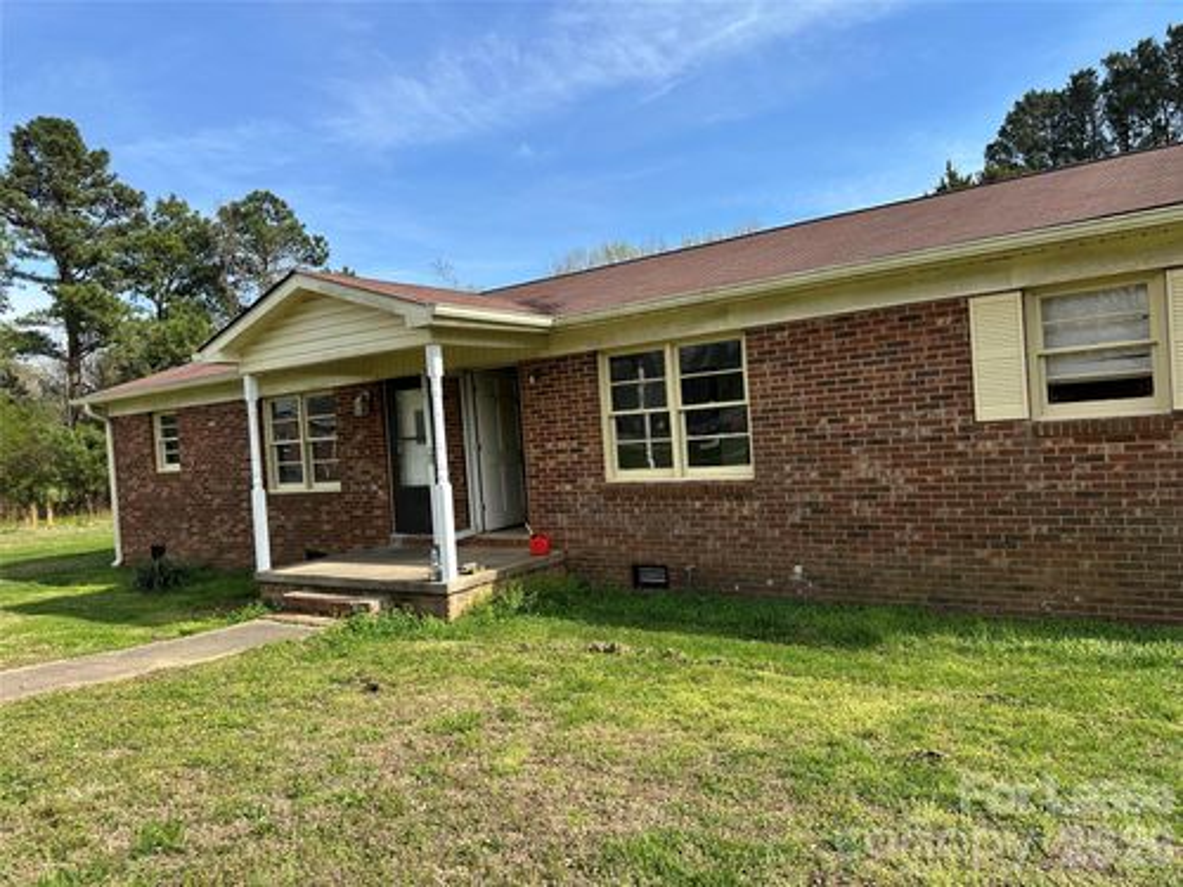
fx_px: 820
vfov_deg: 56.8
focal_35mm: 24
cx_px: 592
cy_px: 444
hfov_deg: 71.6
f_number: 1.78
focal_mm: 6.86
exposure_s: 1/2660
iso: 80
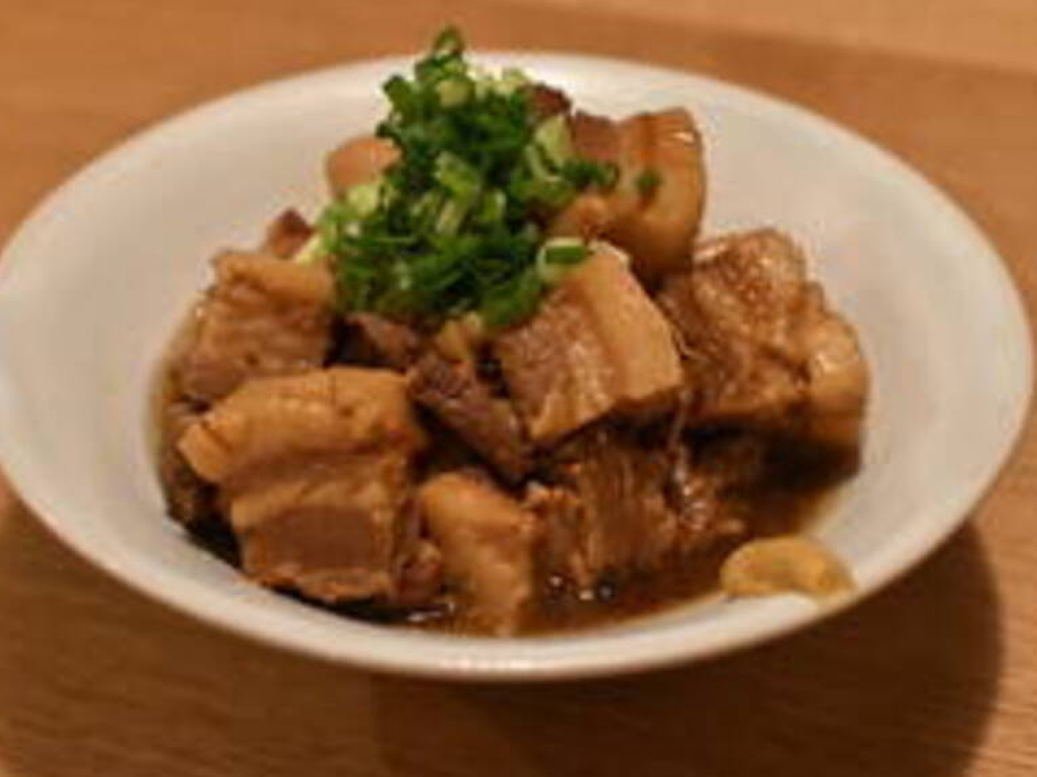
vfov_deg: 23.1
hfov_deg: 30.4
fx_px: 1905
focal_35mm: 64
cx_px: 467
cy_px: 377
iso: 1250
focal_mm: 35
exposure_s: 1/60
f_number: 3.5
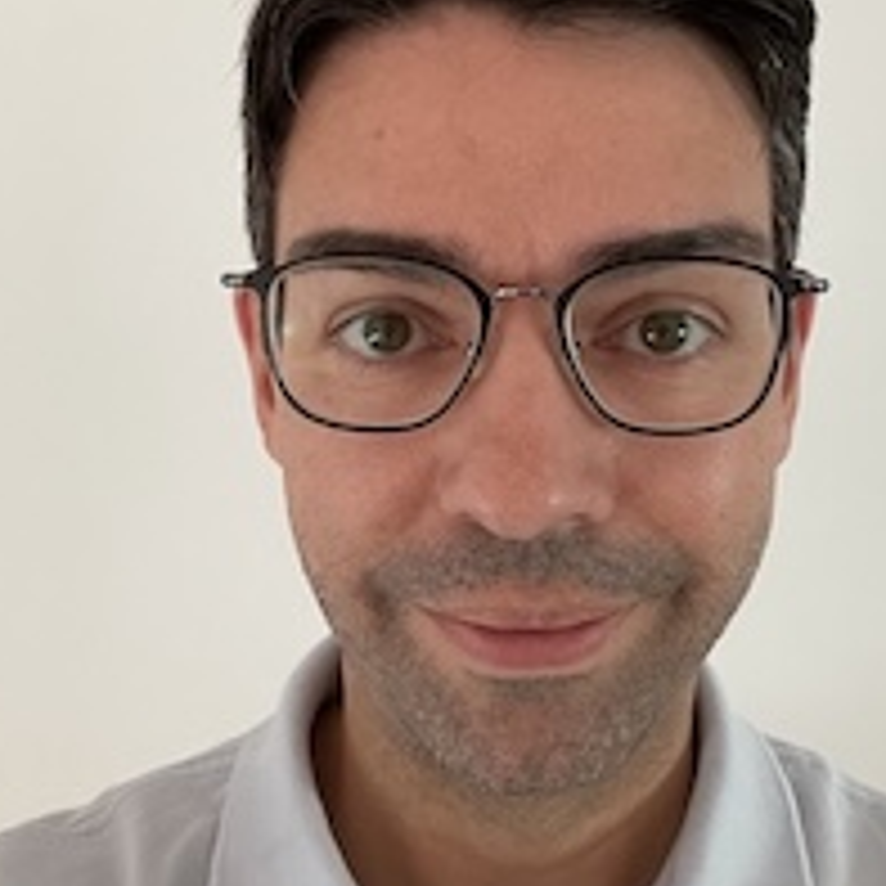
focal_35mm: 46
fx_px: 1332
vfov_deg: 36.8
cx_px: 508
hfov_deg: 36.7
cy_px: 400
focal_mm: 2.71
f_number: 2.2
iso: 400
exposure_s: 1/40
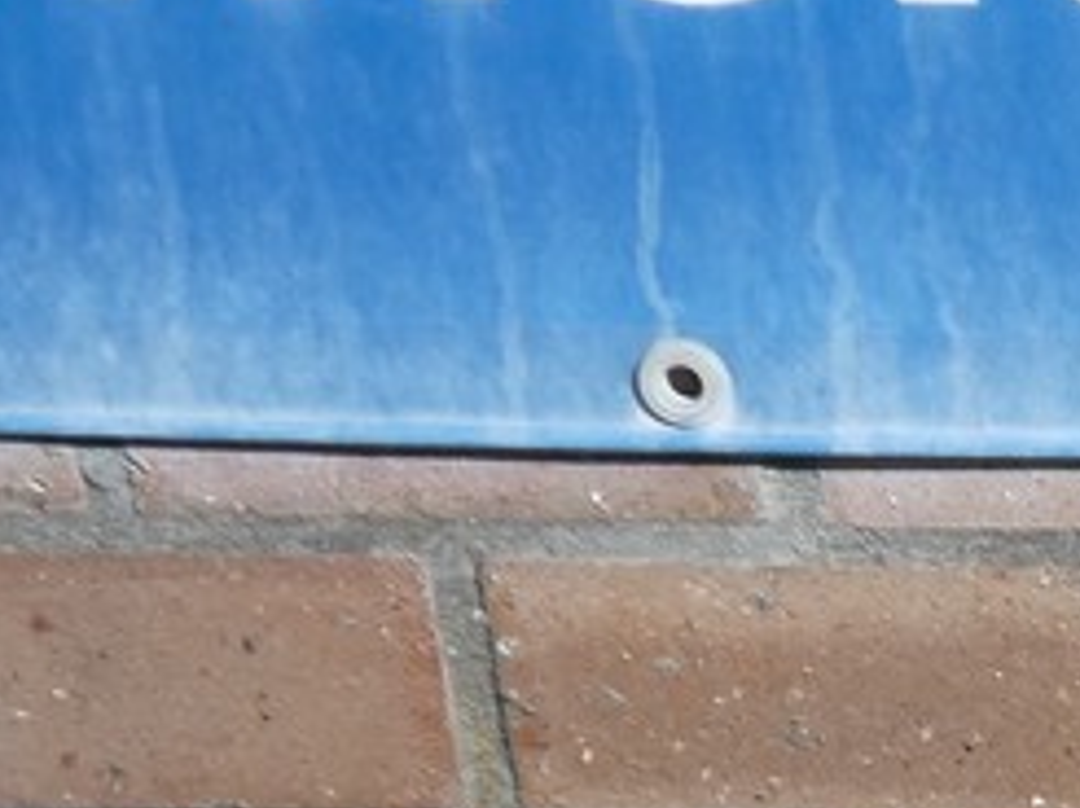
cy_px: 1537
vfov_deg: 8.0
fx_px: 5517
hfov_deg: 10.2
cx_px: 2230
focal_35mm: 177
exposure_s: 1/1000
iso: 80
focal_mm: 7.2
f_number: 3.8
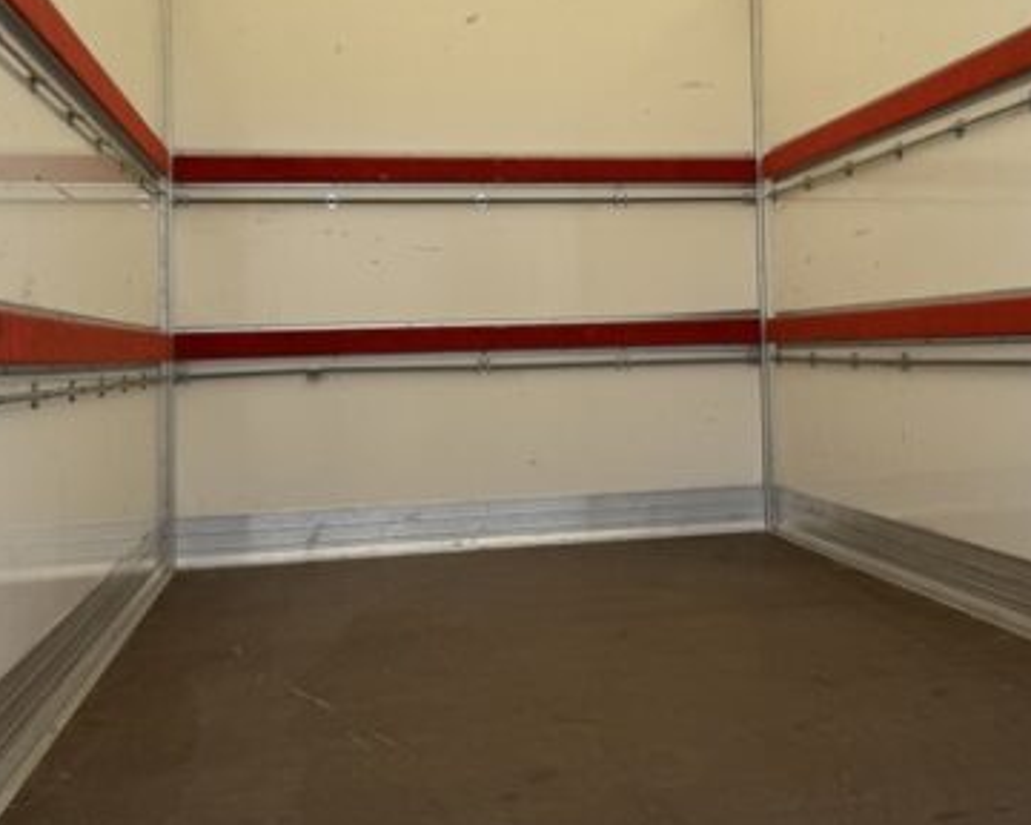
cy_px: 261
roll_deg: +0.3
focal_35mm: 50
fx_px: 1526
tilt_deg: +0.5
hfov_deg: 36.5
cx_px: 765
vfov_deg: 30.0
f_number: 1.78
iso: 80
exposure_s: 1/3953
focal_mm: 6.76
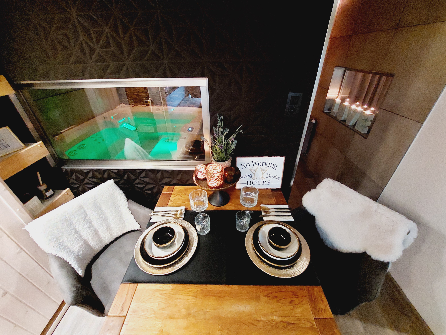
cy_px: 168
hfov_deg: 106.2
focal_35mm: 13
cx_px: 223
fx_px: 167
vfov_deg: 89.9
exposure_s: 1/10
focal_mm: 1.74
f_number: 2.2
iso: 800
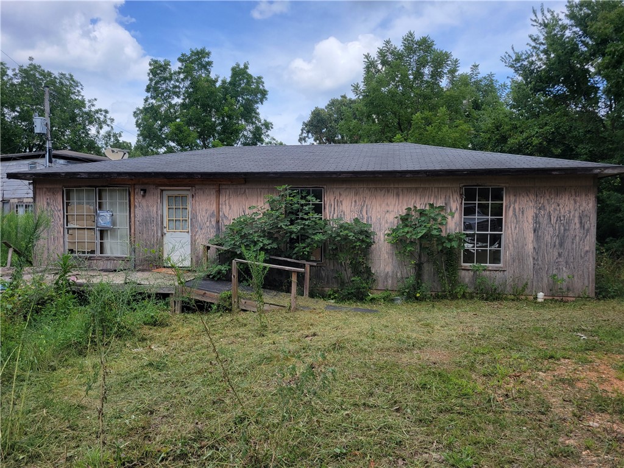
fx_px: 469
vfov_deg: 53.1
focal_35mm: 26
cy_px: 234
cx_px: 312
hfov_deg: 67.3
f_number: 1.8
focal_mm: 5.4
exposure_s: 1/1252
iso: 40
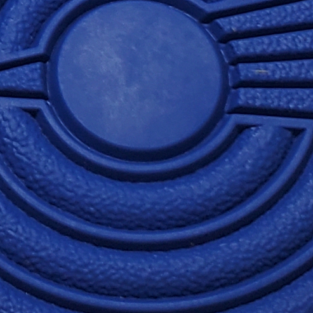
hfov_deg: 9.1
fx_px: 1923
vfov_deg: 9.1
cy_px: -159
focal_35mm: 188
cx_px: -119
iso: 50
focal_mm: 4.3
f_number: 2.4
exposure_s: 1/211
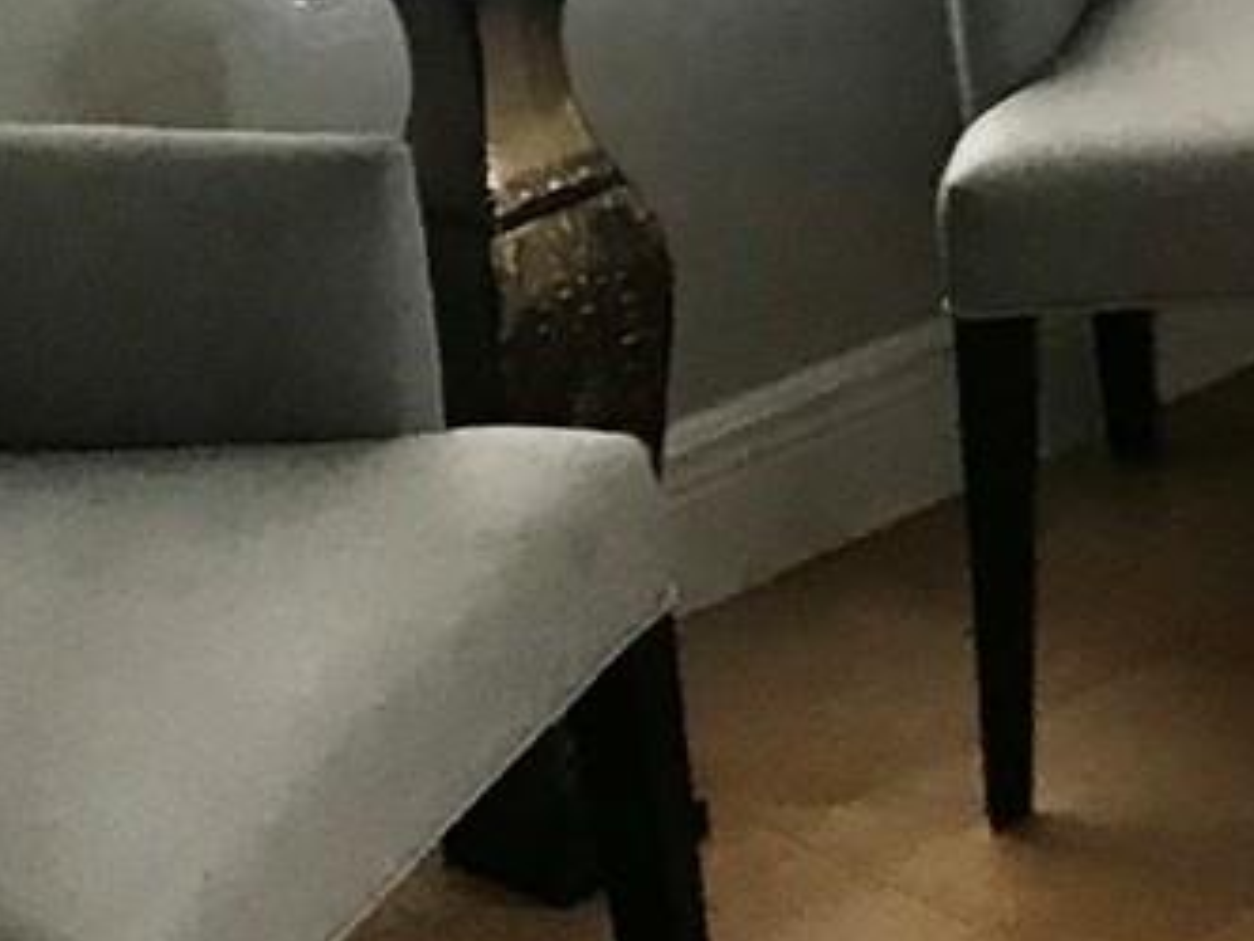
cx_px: 2138
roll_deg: -0.8
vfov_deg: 10.7
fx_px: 4891
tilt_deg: -17.7
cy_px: -287
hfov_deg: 13.4
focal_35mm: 135
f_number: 1.8
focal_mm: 3.99
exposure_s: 1/30
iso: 32
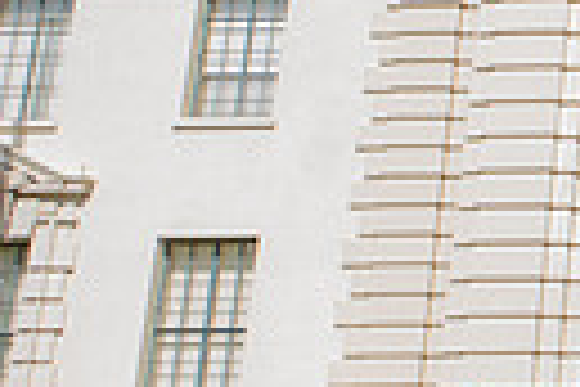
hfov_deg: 14.6
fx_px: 1740
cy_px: -16
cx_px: 1259
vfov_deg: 12.5
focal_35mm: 108
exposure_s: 1/200
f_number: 5.6
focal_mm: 24
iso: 100
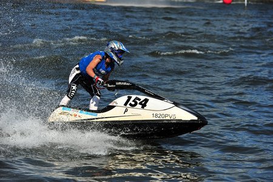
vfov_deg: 9.5
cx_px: 136
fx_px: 1099
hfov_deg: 14.2
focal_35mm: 145
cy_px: 91
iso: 200
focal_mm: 145
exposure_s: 1/2500
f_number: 5.6
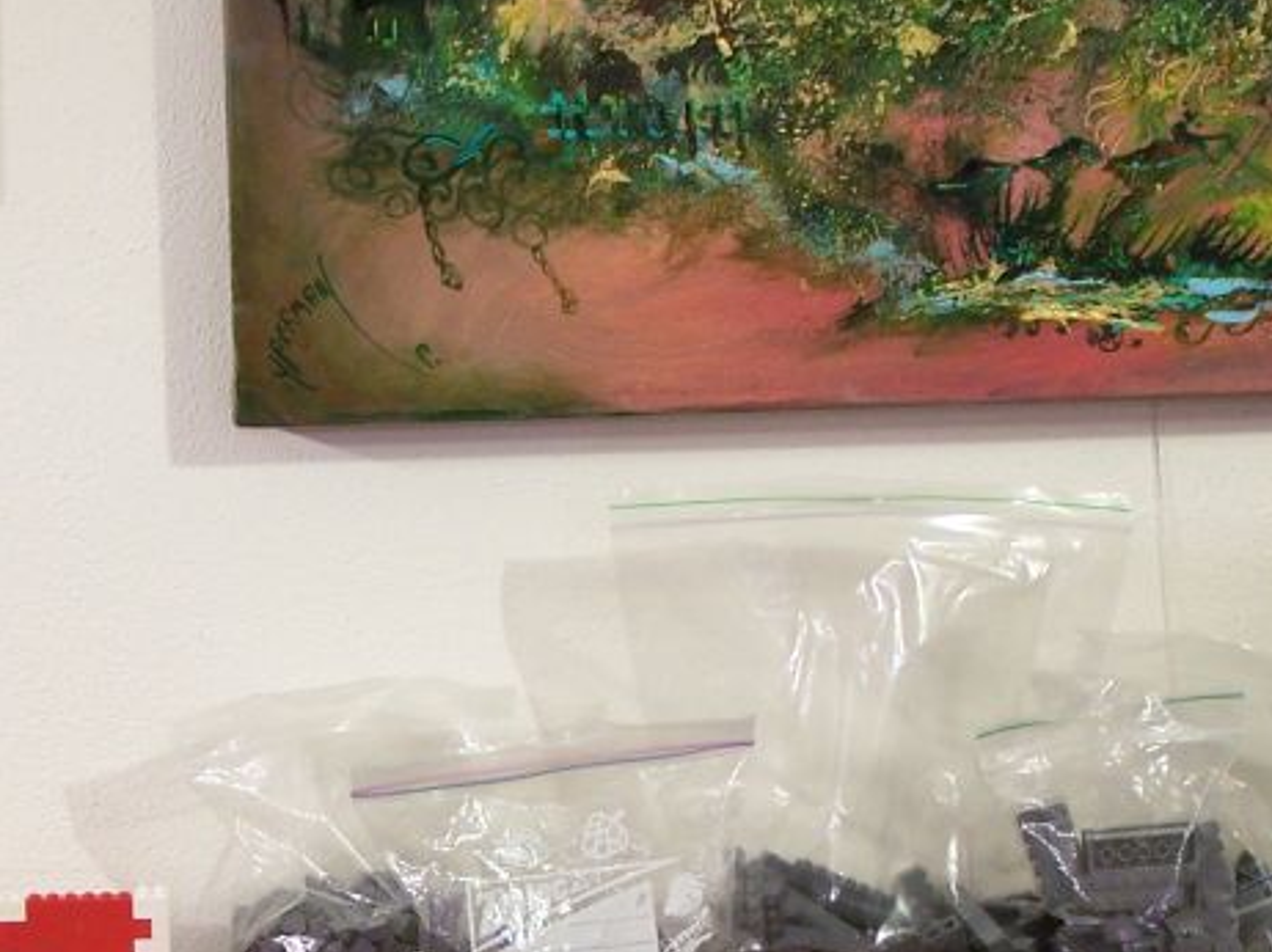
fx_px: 5215
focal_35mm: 142
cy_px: 960
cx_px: 372
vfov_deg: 10.3
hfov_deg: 13.9
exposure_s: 1/2
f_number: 3.2
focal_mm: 10.7
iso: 80
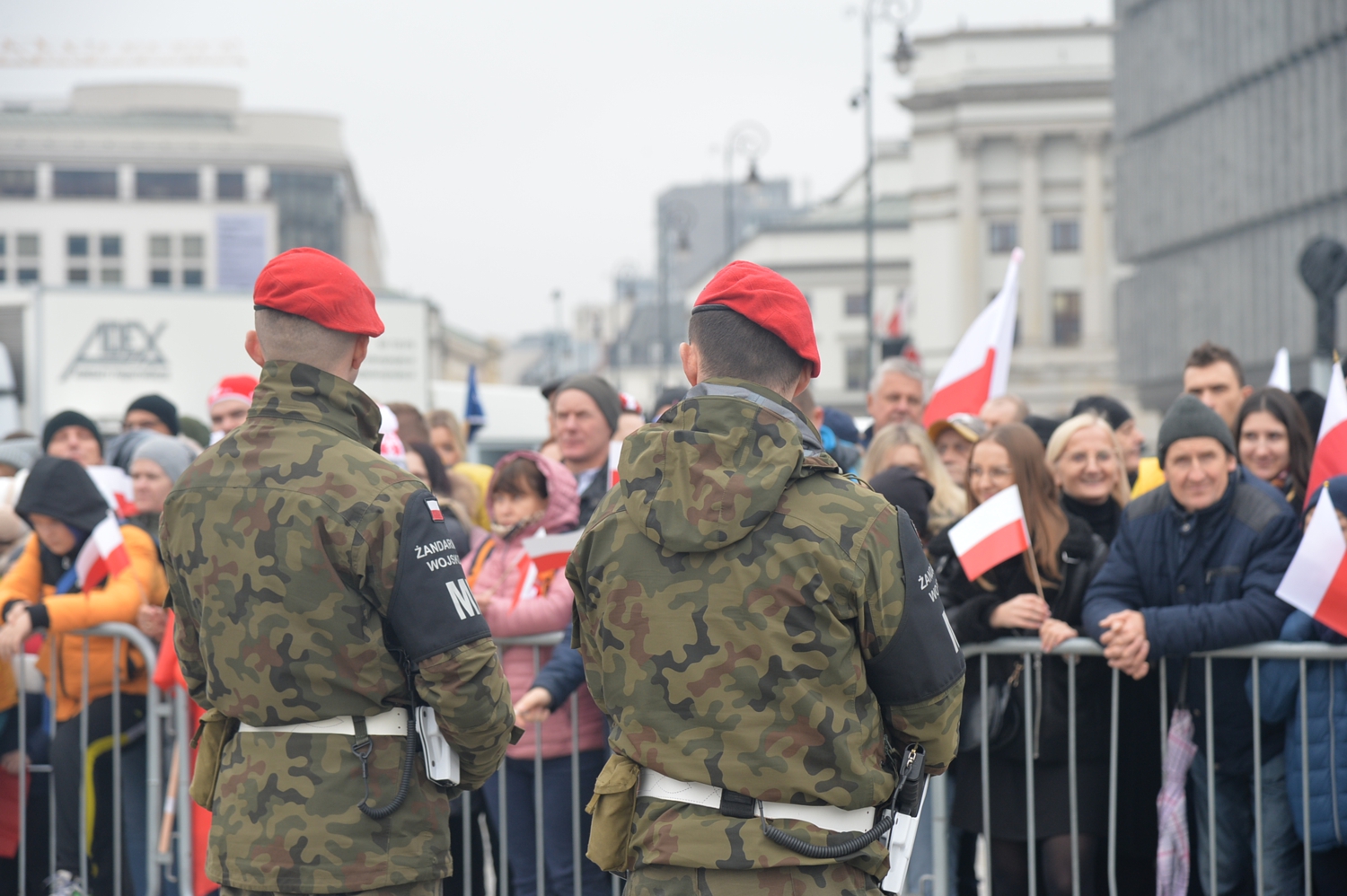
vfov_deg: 12.4
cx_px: 674
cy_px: 448
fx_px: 4113
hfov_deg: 18.6
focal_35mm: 110
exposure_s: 1/200
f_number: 5.6
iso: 500
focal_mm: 110
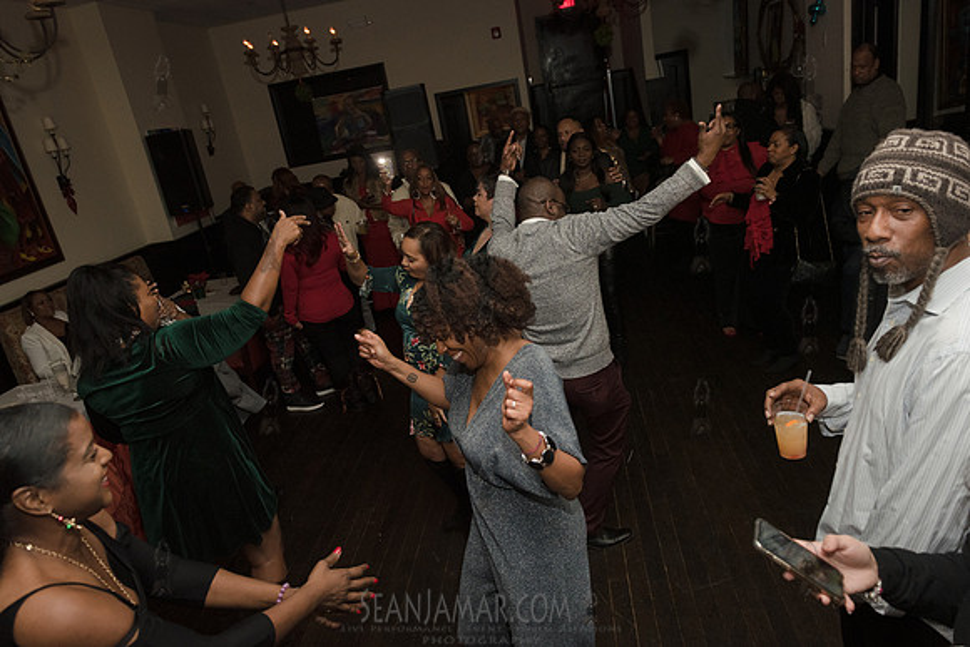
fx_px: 673
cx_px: 485
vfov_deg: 51.4
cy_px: 324
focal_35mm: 25
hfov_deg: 71.6
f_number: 4.5
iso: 2000
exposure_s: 1/250
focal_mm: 24
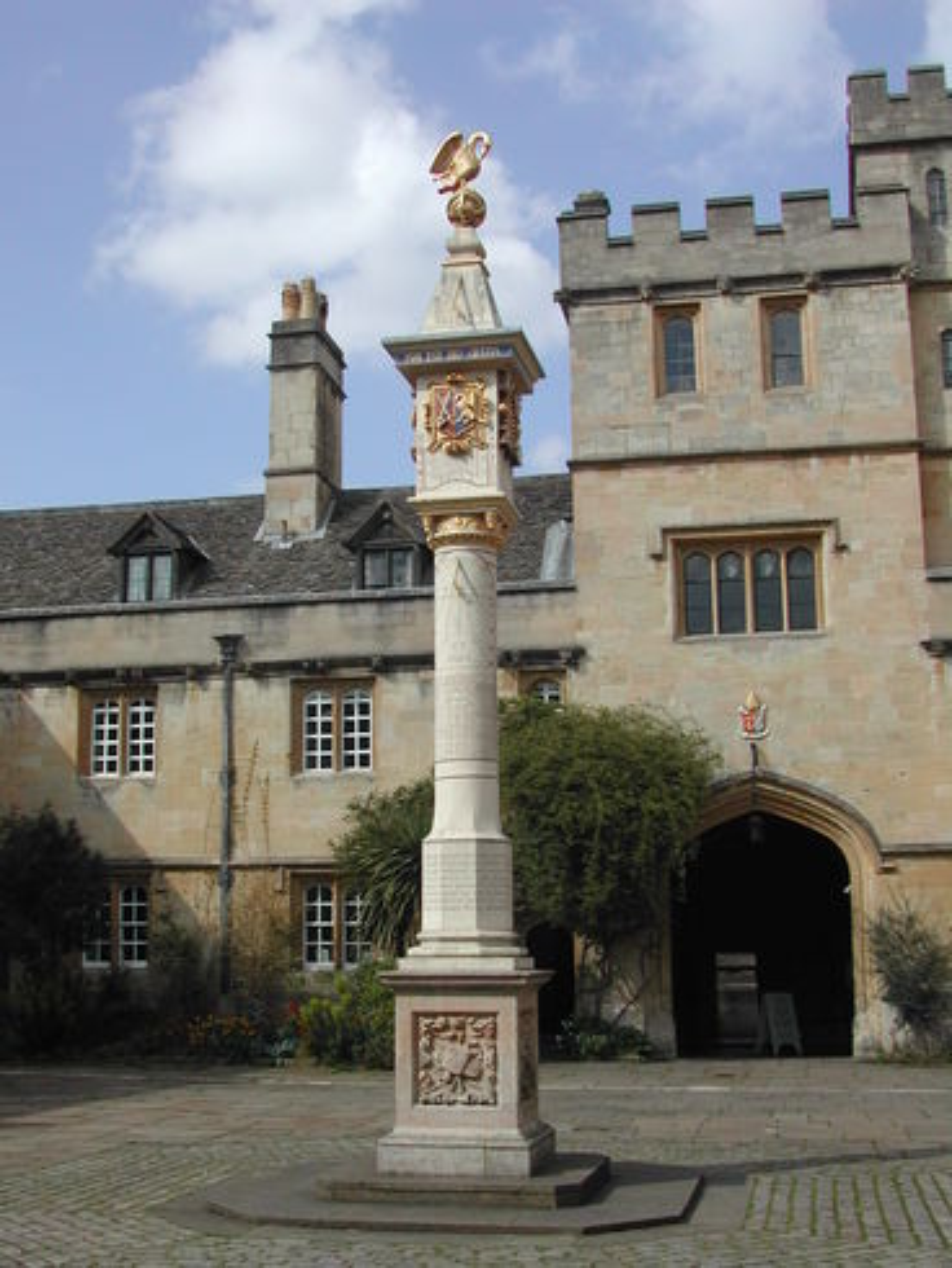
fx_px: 1539
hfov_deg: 34.4
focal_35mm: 42
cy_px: 634
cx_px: 476
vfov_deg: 44.8
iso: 100
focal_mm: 9
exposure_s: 1/241
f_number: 8
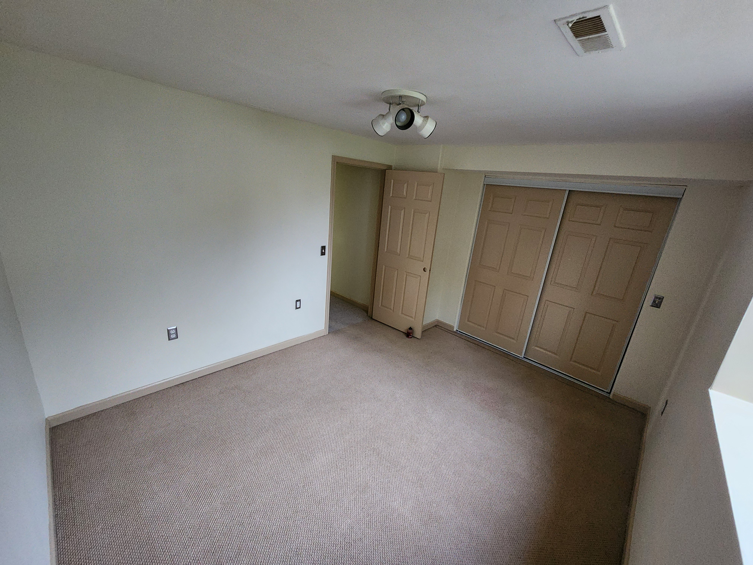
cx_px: 376
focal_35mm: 13
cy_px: 282
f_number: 2.2
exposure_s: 1/24
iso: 640
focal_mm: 2.2
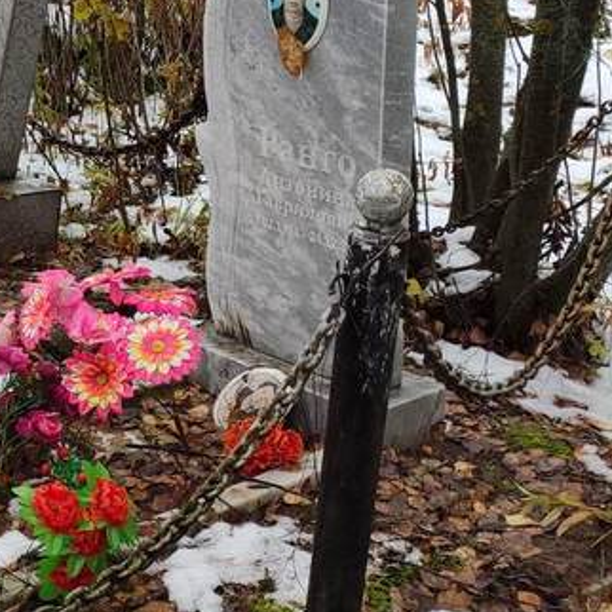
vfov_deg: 23.6
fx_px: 1460
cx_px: -86
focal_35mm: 73
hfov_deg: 22.2
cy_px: 232
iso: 112
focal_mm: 4.77
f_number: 1.75
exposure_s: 1/171
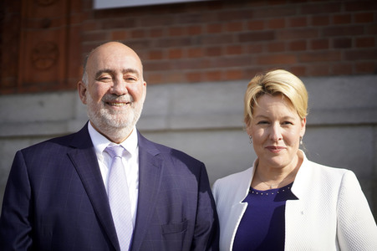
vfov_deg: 16.0
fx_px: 889
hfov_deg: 23.9
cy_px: 126
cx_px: 188
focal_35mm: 85
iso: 640
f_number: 1.8
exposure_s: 1/8000
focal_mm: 85
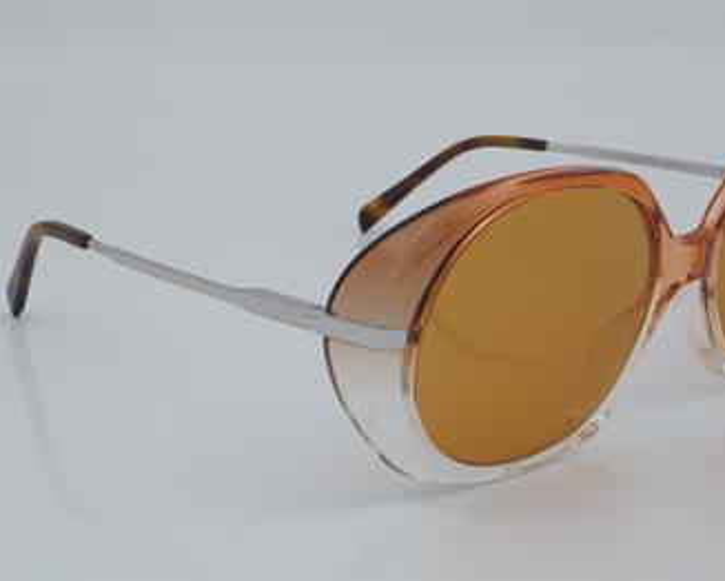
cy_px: 288
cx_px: 439
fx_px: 1846
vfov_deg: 17.9
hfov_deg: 22.2
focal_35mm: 86
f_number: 32
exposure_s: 1/4
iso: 100
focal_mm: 50
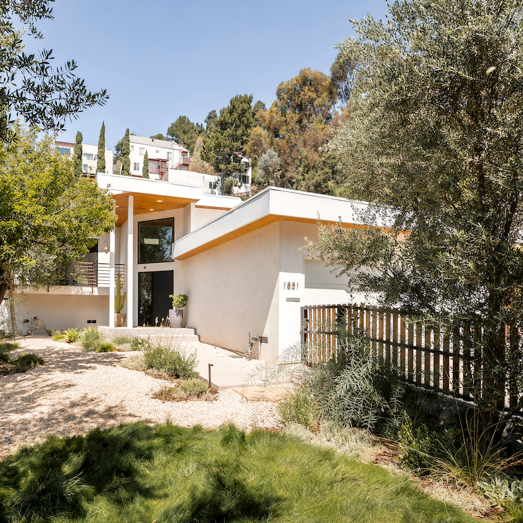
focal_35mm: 31
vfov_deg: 52.5
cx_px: 179
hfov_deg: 51.7
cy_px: 262
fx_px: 530
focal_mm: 24
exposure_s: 1/160
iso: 64
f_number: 10
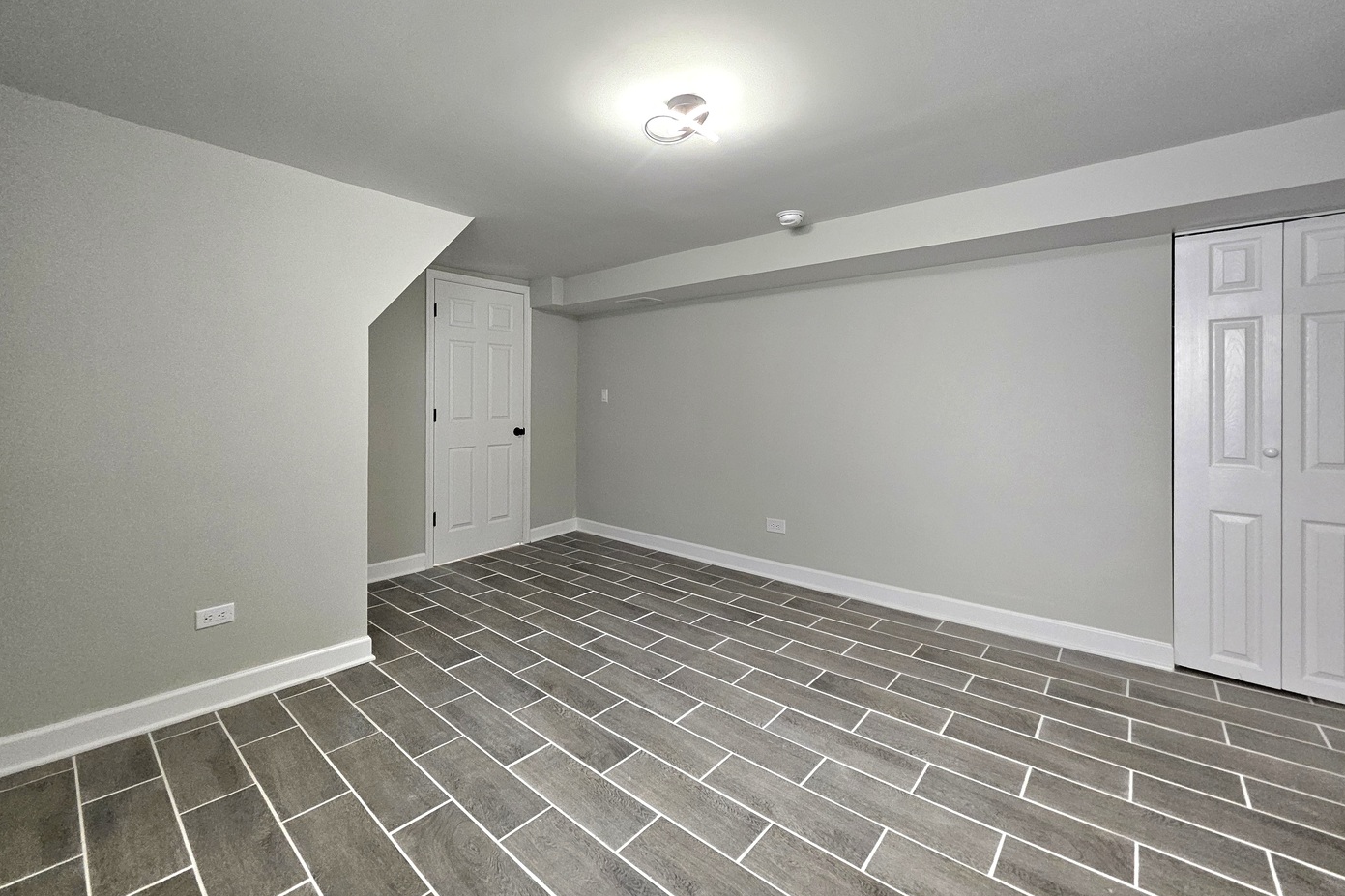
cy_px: 405
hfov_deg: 104.3
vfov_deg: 81.0
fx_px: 523
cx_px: 661
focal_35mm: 14
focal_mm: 1.74
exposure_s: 1/50.3
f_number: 2.2
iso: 250
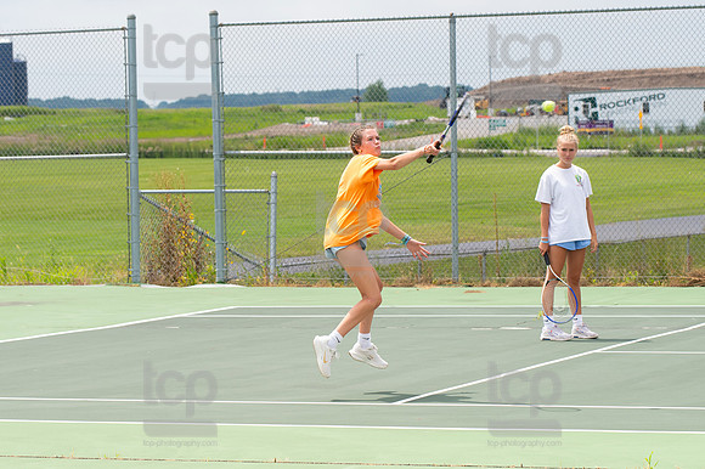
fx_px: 2936
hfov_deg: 13.7
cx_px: 352
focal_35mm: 150
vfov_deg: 9.1
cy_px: 234
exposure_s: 1/1250
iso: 400
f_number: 5.6
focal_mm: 100
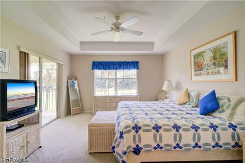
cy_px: 82
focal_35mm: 16
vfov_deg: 73.7
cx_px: 122
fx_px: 109
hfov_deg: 96.7
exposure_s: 1/13
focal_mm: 16
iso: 400
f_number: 8
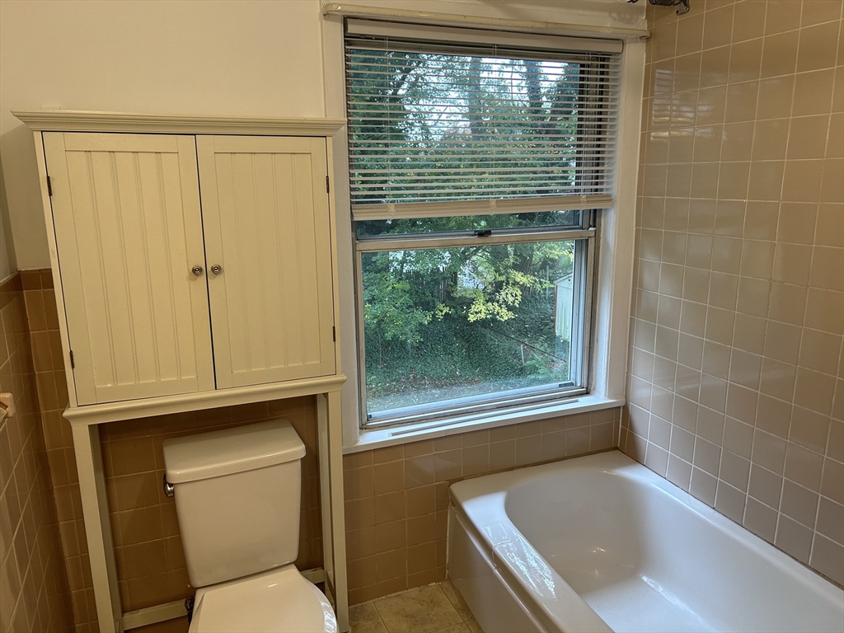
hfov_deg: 67.3
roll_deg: +0.5
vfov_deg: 53.1
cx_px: 422
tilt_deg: -13.4
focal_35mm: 26
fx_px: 634
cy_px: 316
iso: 100
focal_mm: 5.7
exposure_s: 1/120
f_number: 1.5
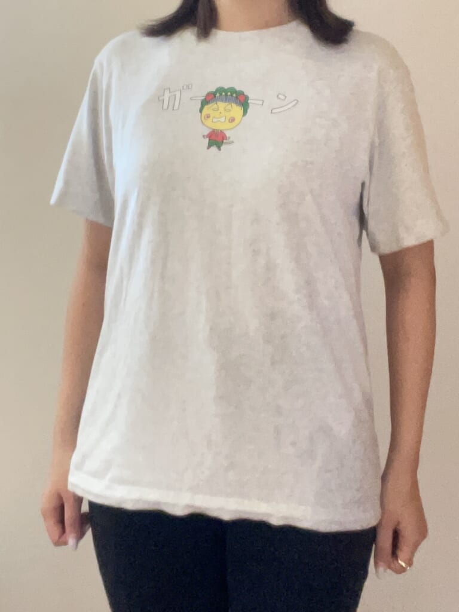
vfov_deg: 60.0
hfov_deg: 46.8
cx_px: 230
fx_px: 530
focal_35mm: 30
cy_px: 306
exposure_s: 1/41
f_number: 2.2
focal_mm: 2.71
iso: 400
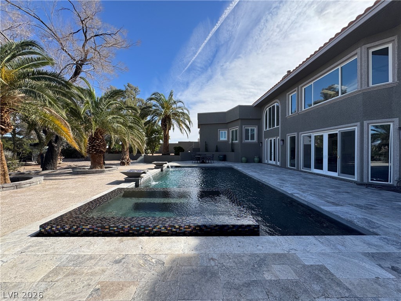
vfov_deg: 85.7
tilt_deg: -0.9
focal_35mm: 14
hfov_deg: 102.1
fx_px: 162
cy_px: 150
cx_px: 200
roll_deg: -0.3
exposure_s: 1/1094
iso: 40
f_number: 2.2
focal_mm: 2.22
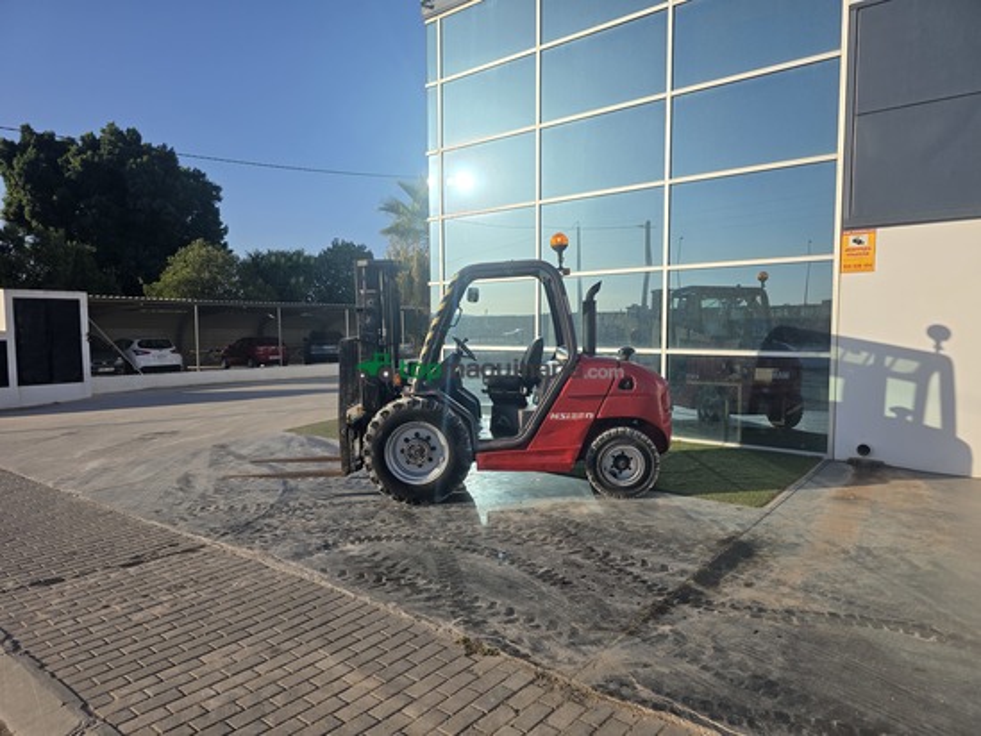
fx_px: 652
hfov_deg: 73.9
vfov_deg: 58.9
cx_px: 490
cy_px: 368
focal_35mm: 23
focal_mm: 6.3
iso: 80
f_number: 1.7
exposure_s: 1/7333
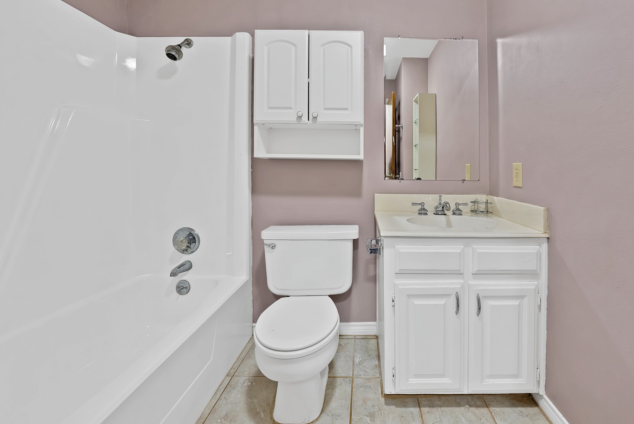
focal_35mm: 13
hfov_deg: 108.3
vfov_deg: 85.5
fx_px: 229
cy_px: 208
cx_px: 325
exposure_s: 1.6
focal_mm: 12
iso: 640
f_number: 9
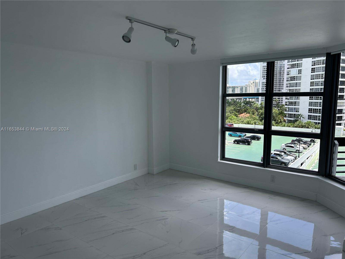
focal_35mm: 26
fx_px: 259
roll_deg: -0.4
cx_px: 172
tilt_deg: -8.6
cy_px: 130
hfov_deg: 67.3
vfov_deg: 53.1
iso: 50
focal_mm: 5.7
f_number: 1.5
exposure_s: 1/887
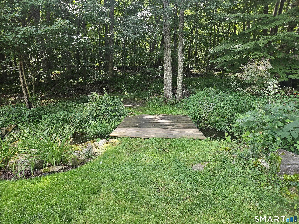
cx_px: 150
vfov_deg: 58.9
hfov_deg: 73.9
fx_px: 199
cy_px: 112
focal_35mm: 23
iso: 25
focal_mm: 5.4
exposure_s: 1/120
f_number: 1.8
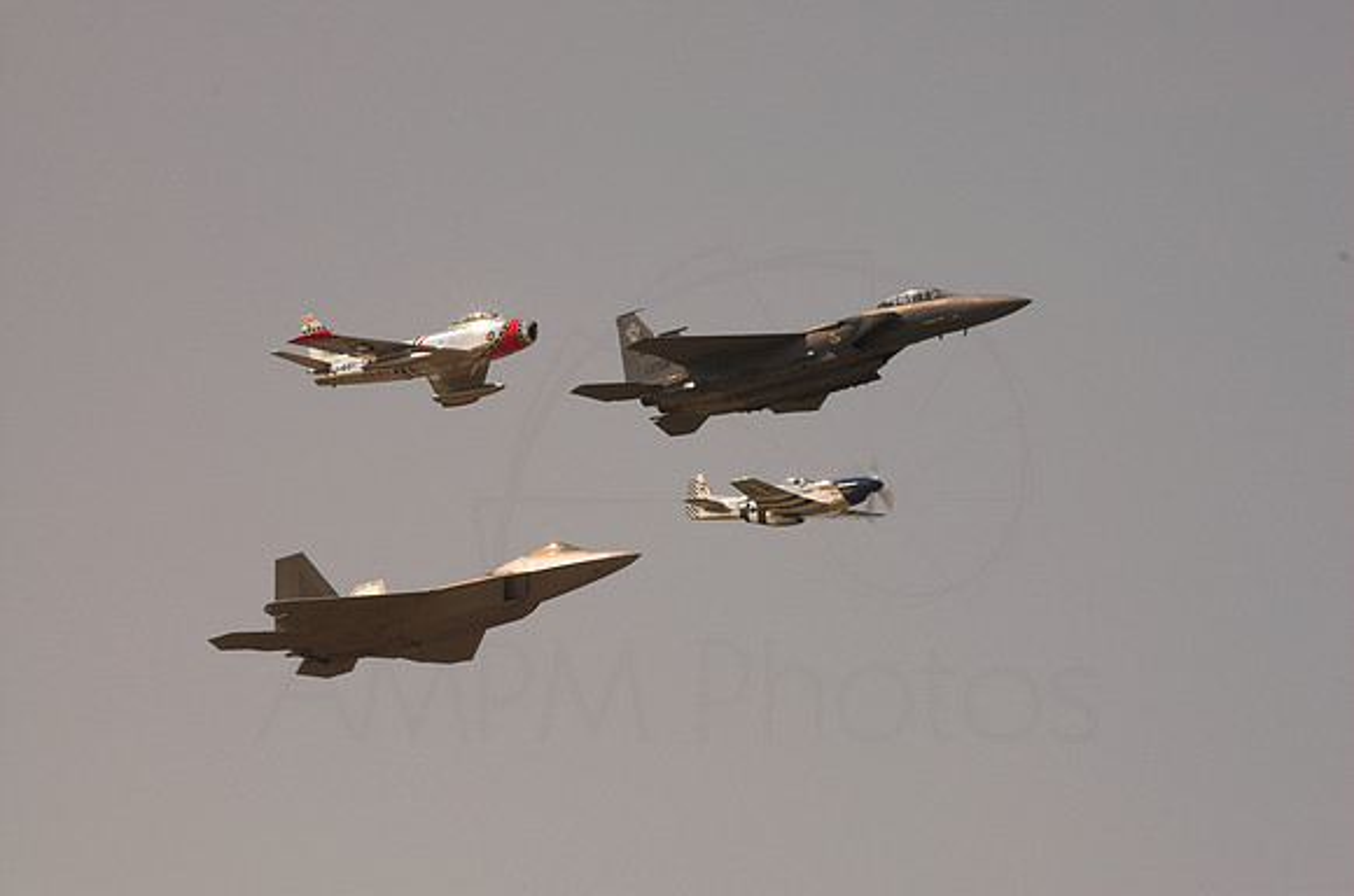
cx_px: 677
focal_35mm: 202
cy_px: 448
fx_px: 7600
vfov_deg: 6.8
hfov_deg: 10.2
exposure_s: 1/200
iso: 200
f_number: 16
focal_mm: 135
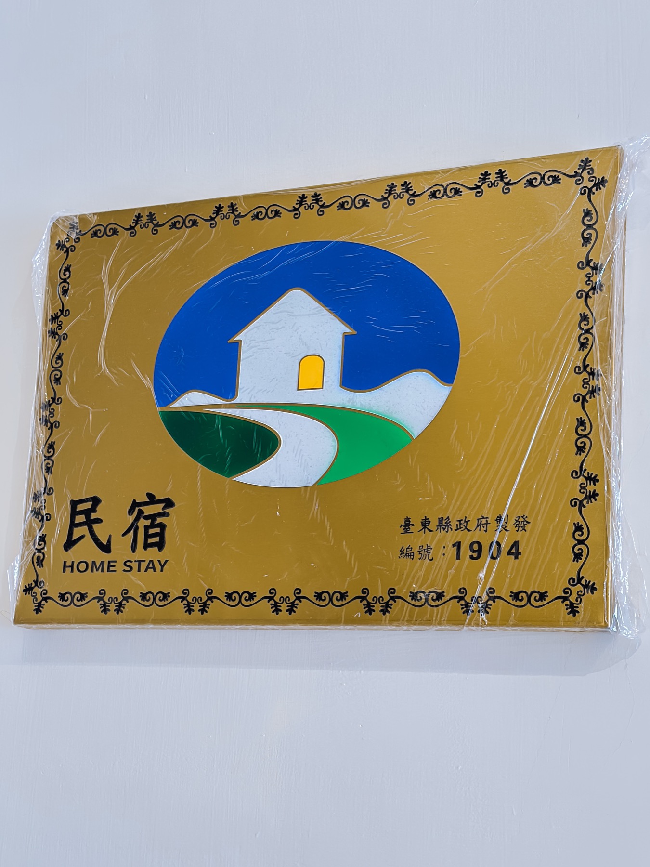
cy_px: 434
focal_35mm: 48
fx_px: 1202
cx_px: 325
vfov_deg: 39.7
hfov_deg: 30.3
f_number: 1.8
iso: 125
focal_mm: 6.86
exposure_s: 1/60
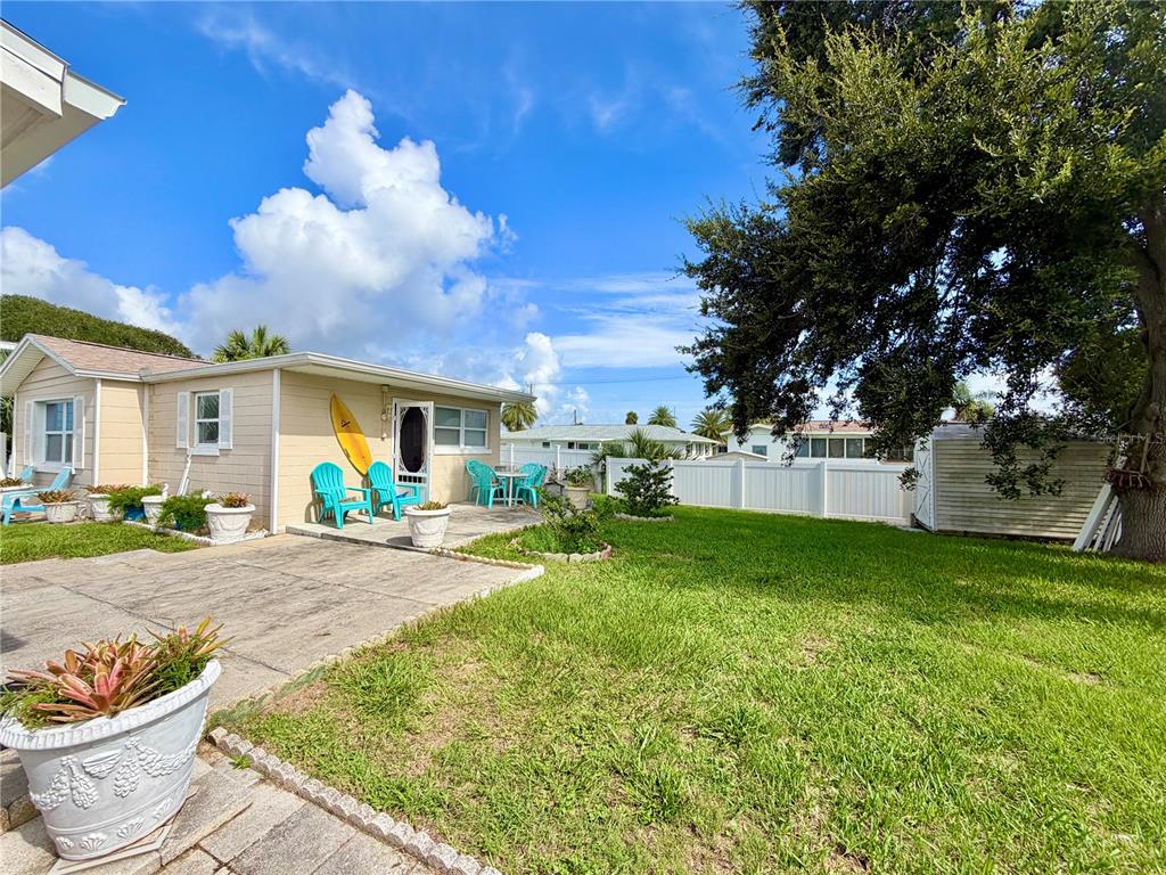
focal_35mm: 14
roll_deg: -0.1
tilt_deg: +1.5
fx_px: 472
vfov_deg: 85.7
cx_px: 583
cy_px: 438
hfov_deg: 102.1
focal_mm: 2.22
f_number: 2.2
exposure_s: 1/876
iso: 20
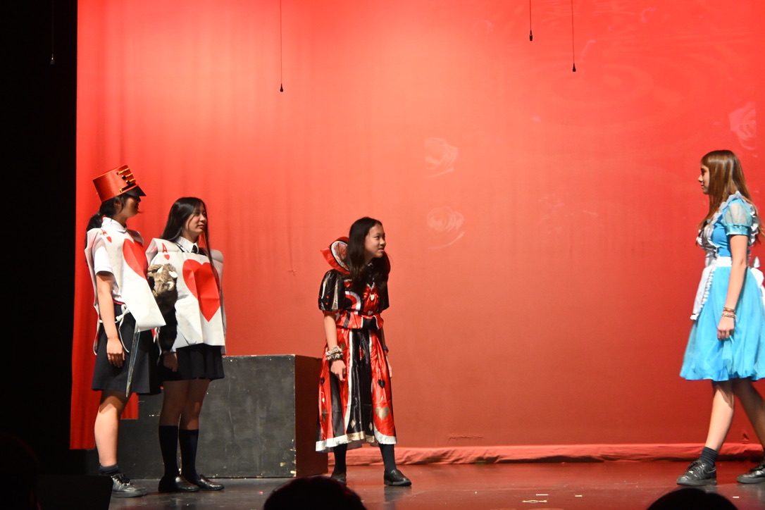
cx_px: 382
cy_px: 255
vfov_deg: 18.2
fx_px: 1594
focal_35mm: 75
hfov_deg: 27.0
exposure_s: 1/60
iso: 3200
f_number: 6.3
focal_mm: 50
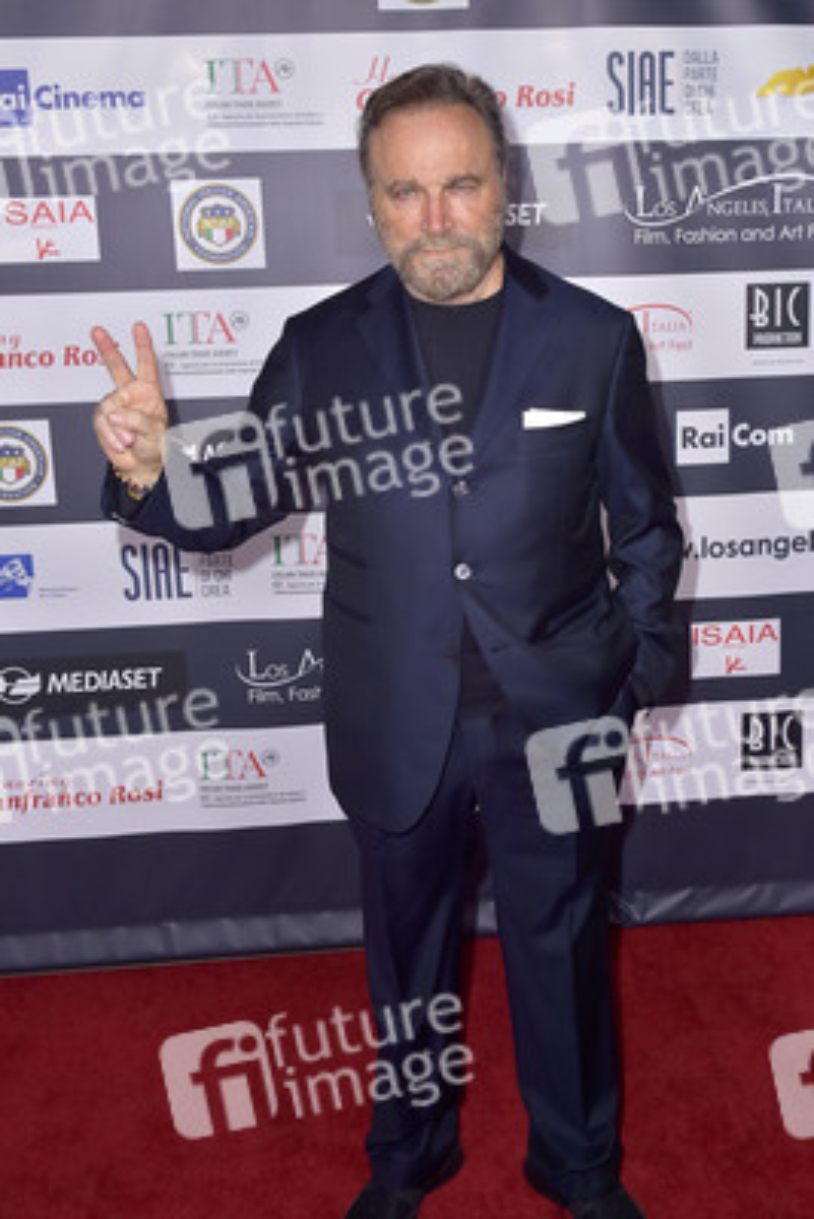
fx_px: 1152
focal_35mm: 34
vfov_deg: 55.8
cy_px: 610
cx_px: 407
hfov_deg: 38.9
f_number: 6.3
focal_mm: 34
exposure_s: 1/320
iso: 500
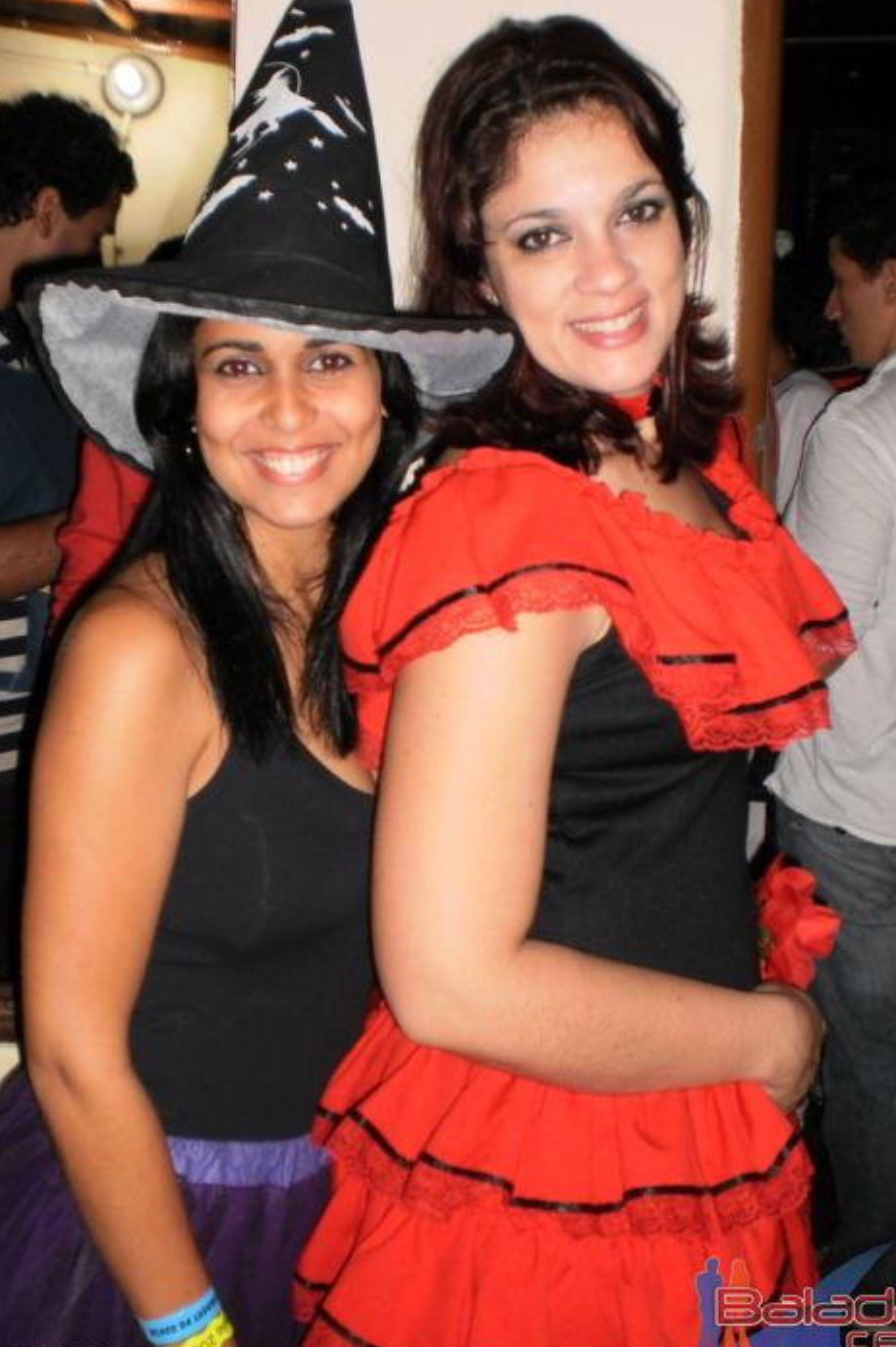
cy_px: 628
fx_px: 1607
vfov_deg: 45.4
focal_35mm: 43
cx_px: 429
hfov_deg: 31.2
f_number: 3.1
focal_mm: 6.3
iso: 125
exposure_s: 1/30
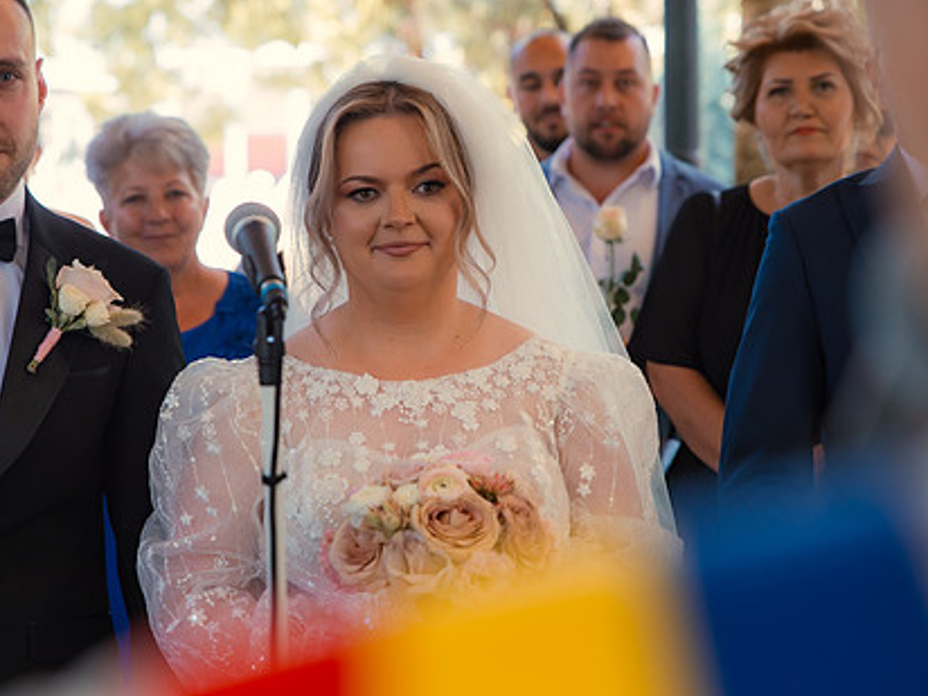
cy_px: 300
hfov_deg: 20.2
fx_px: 2600
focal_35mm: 97
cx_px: 401
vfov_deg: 15.2
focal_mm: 70
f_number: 3.5
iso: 500
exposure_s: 1/125
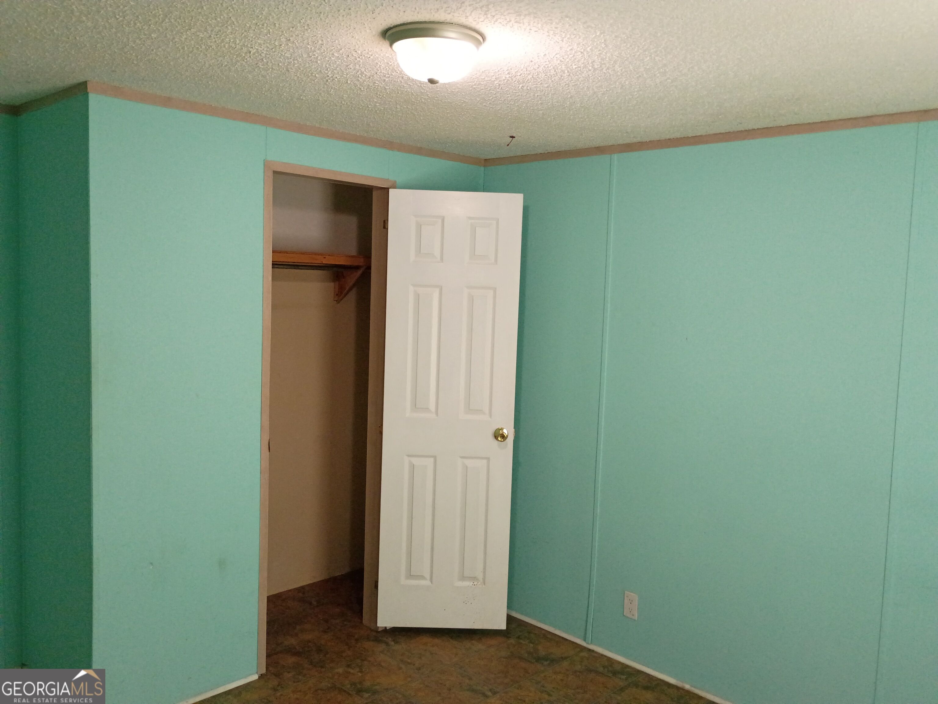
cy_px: 352
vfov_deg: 48.2
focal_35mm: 29
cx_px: 469
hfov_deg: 61.7
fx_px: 786
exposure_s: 1/60
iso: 790
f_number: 1.8
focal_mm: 4.27
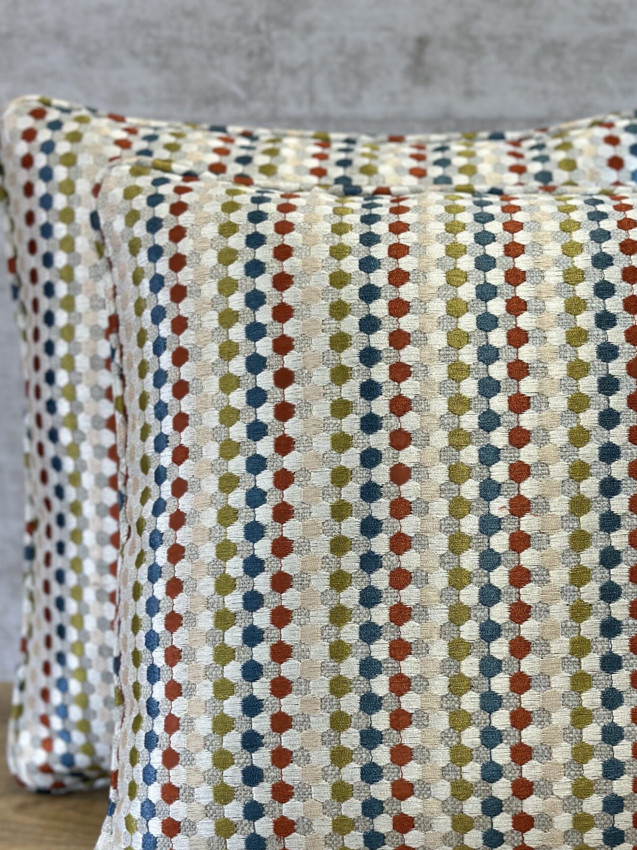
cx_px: 449
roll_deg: +0.3
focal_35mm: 74
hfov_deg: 19.8
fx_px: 1816
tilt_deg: -14.0
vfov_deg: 26.3
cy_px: 530
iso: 80
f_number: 1.78
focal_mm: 6.86
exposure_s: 1/199
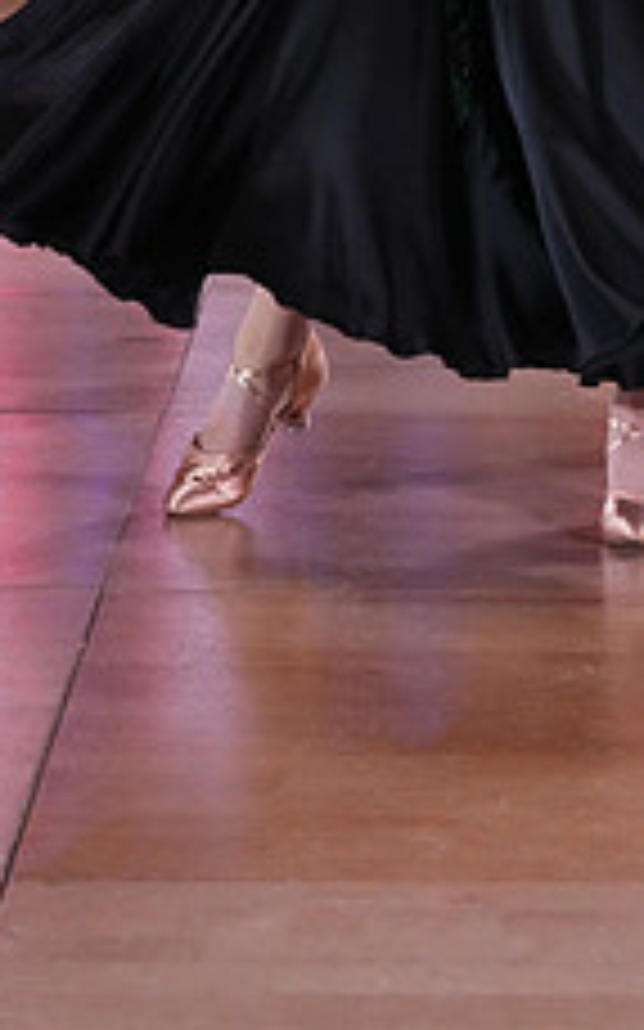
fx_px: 4215
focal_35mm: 150
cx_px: 561
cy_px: -216
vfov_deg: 13.6
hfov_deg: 8.7
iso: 5000
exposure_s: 1/400
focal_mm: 58
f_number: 5
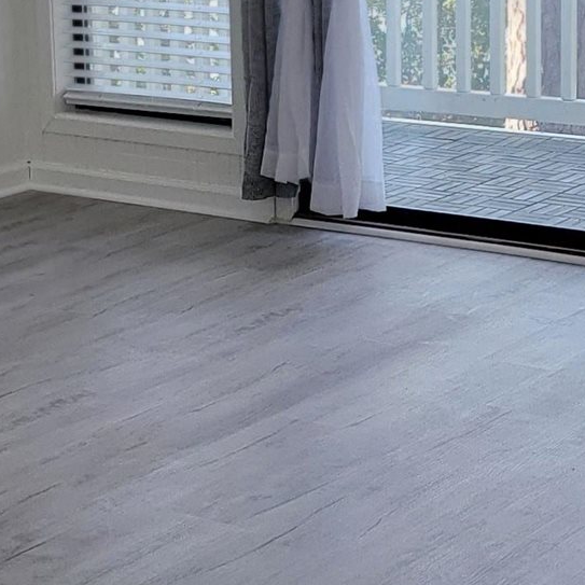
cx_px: 184
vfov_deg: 14.5
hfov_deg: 14.5
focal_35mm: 120
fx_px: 2294
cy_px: 145
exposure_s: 1/120
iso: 100
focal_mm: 6.7
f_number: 1.8
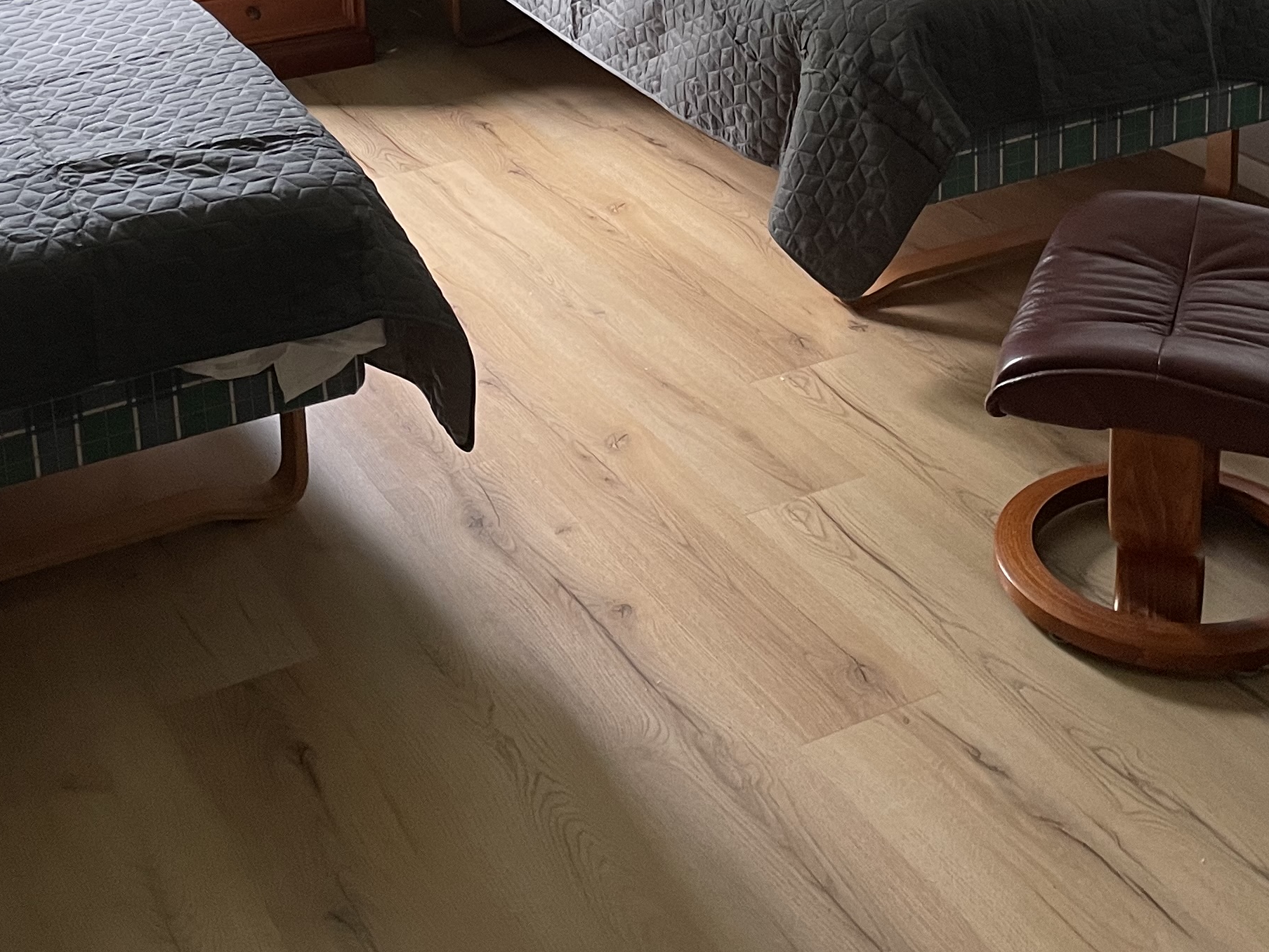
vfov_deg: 23.7
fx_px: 2127
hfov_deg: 33.2
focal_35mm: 58
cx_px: 722
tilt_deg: -14.5
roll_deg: +0.4
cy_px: -89
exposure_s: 1/60
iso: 160
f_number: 1.6
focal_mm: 4.2
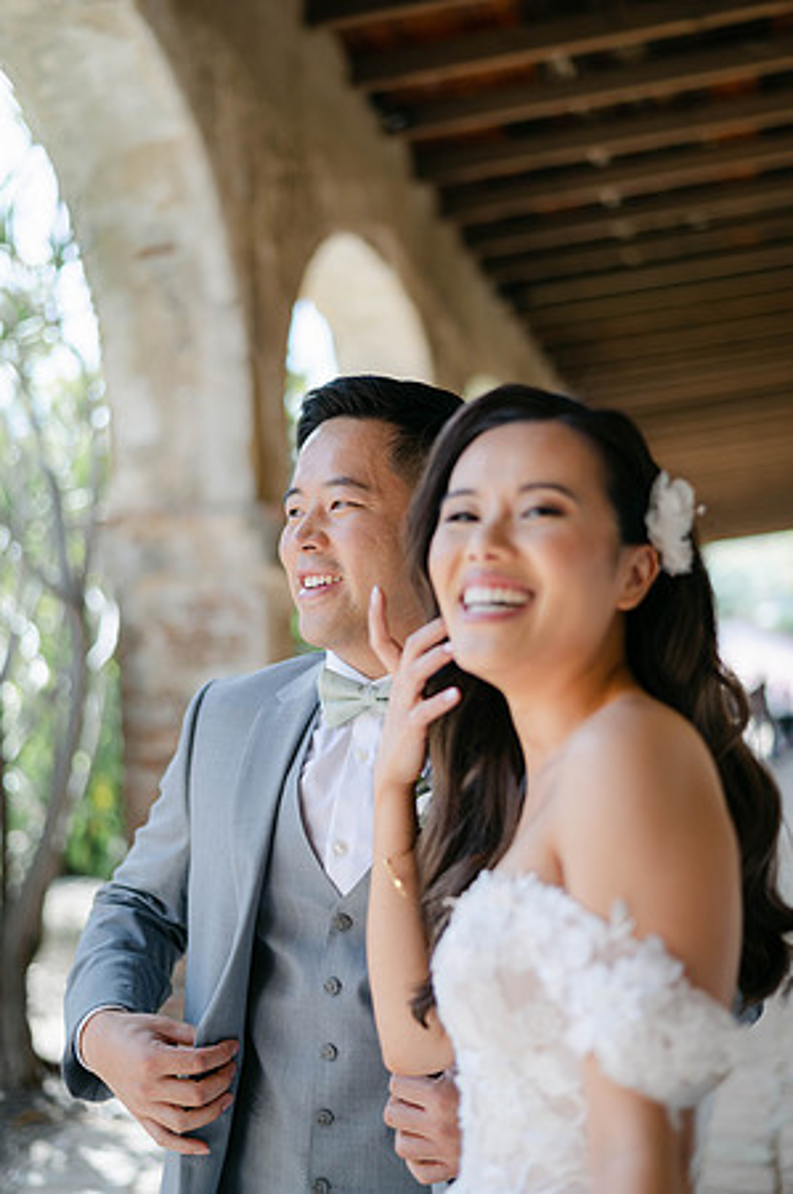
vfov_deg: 39.6
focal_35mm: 50
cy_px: 597
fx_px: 1656
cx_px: 396
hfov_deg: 26.9
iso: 100
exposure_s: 1/1250
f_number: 2
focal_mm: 50
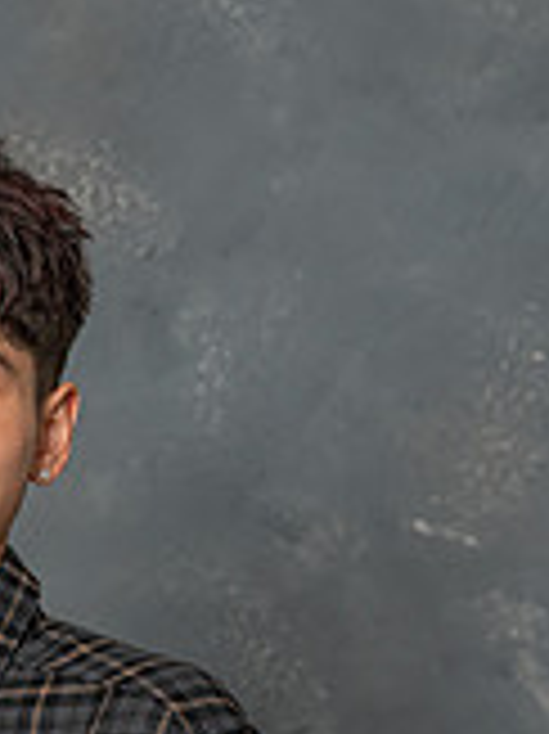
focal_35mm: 235
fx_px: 4976
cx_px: -180
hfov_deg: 6.3
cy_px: 1004
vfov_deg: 8.3
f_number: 4
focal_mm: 59
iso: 200
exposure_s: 1/200
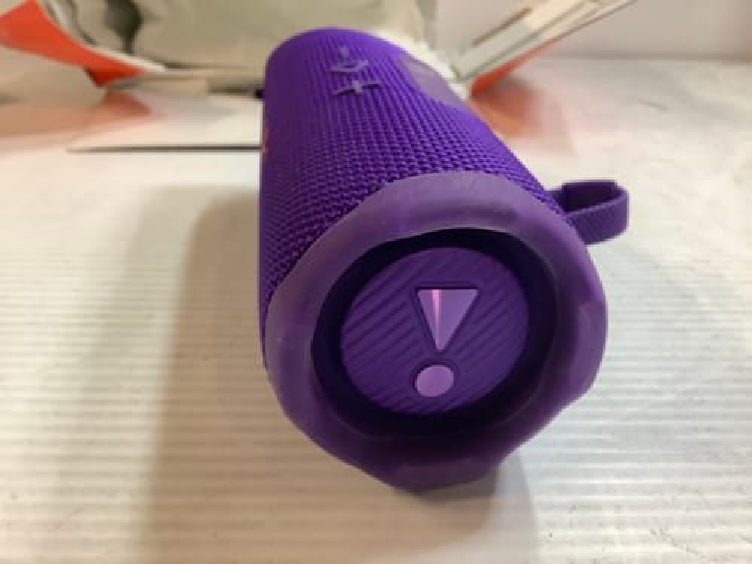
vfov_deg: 45.4
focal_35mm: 31
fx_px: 673
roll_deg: +0.1
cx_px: 376
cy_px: 282
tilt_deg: -27.3
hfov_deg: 58.4
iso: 200
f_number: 2.4
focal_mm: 3.3
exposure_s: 1/50
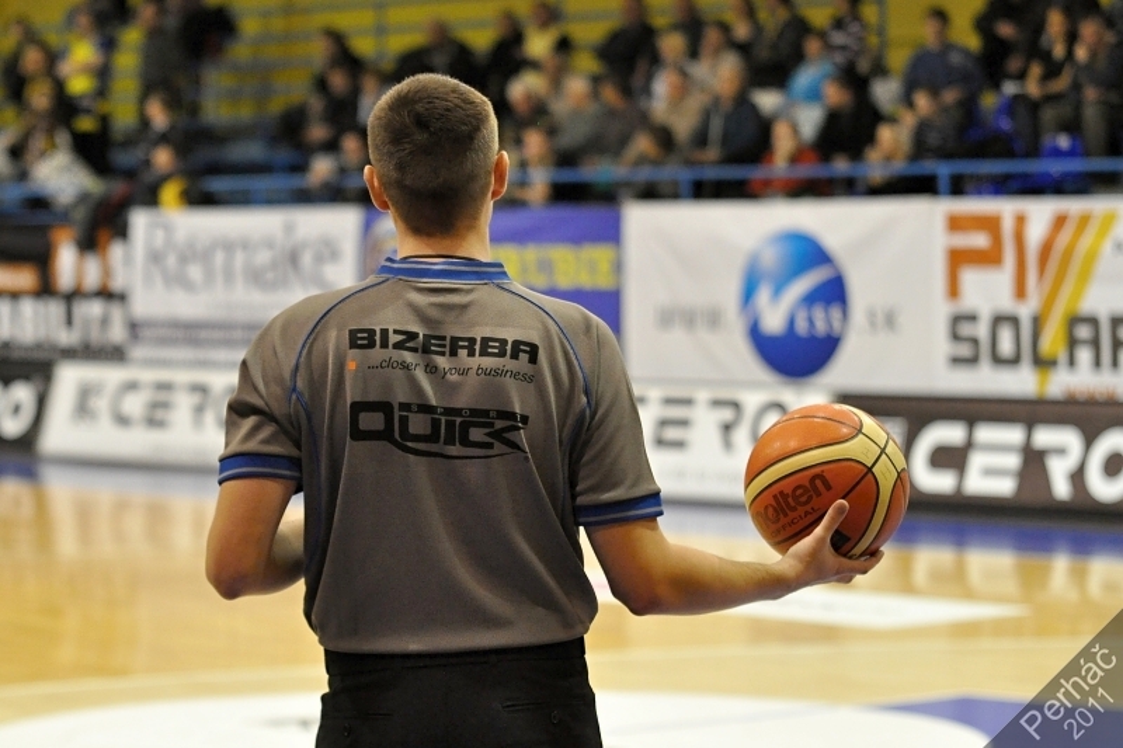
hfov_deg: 19.5
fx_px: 3275
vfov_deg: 13.0
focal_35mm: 105
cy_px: 374
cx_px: 562
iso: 2000
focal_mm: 70
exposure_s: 1/320
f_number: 2.8
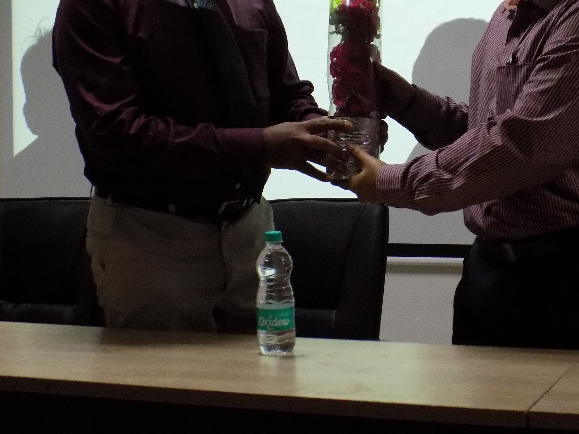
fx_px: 1271
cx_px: 414
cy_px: 79
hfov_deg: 25.4
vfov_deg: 19.2
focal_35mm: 76
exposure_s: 1/30
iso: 400
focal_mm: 8.1
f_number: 3.7
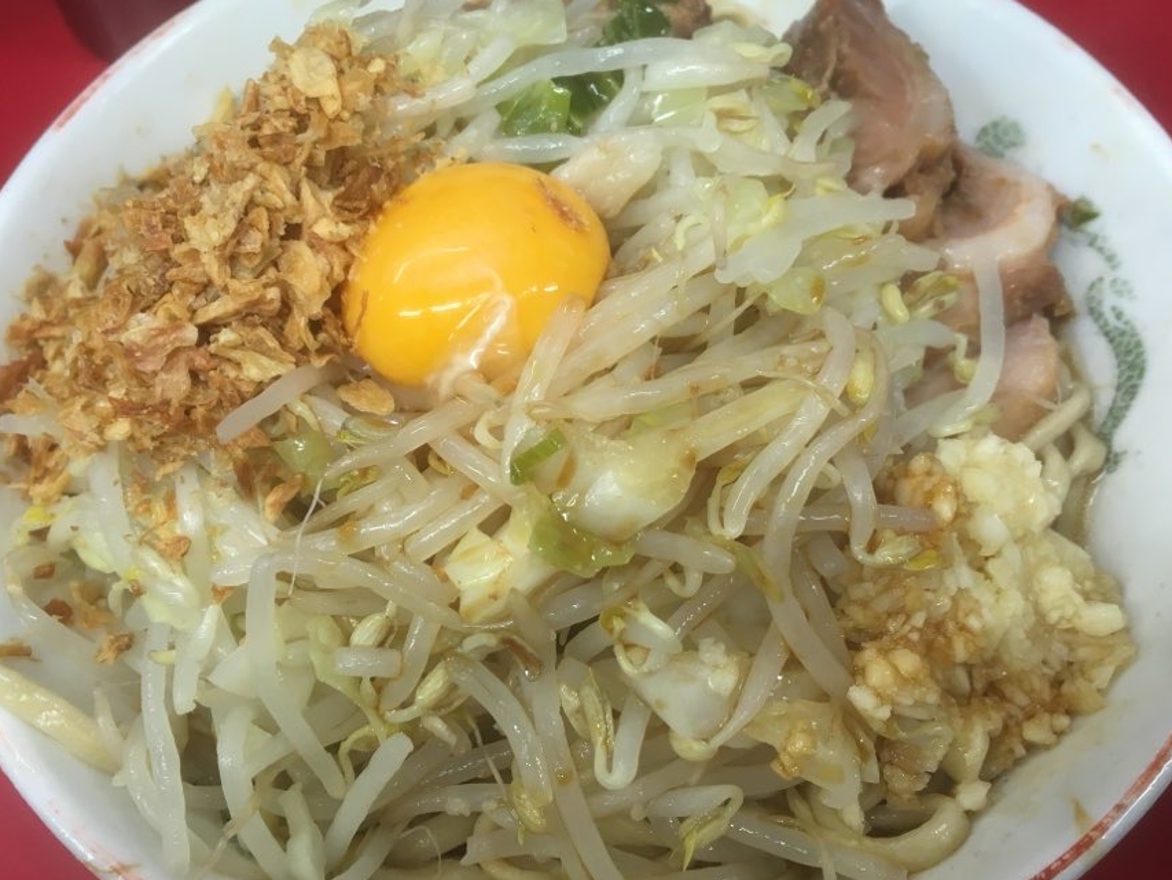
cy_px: 441
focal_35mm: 34
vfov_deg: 41.8
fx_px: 1151
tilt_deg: -58.8
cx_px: 552
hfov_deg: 53.9
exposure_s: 1/30
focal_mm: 4.15
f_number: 2.2
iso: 64
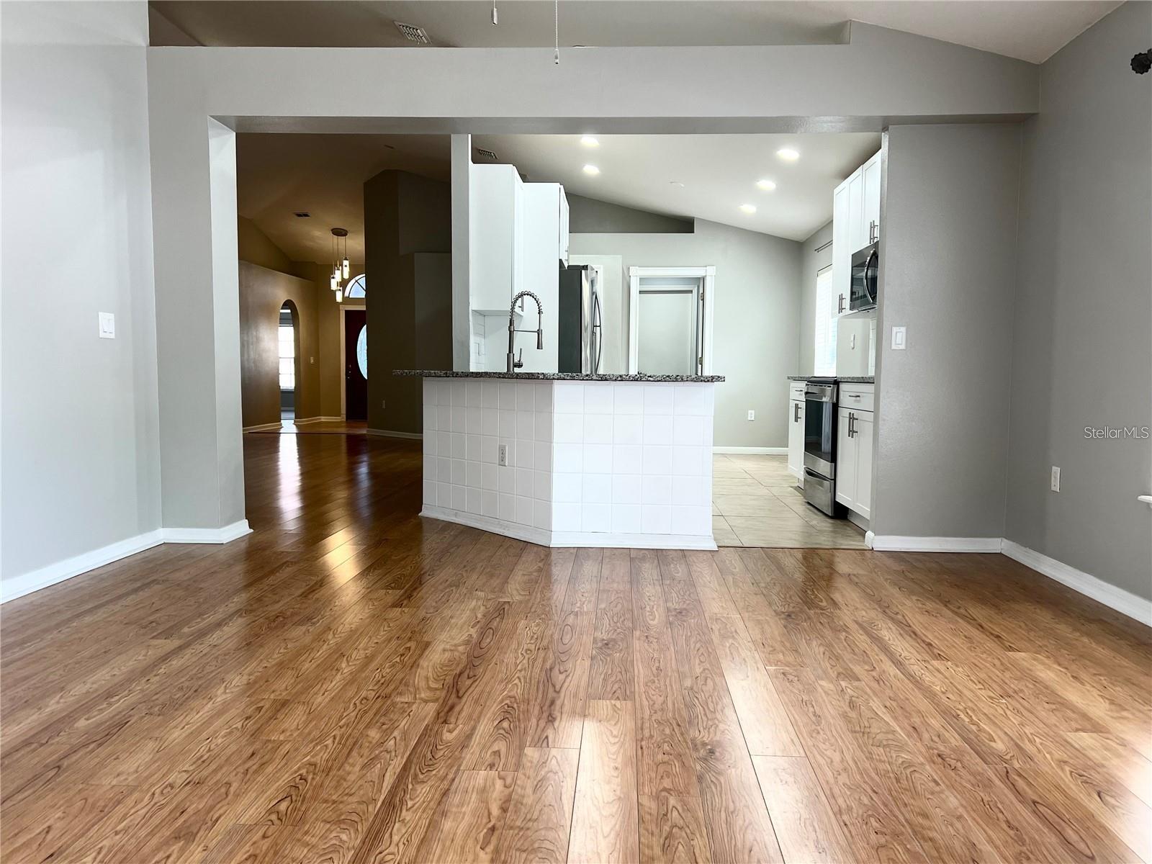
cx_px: 576
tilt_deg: -5.4
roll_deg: +0.0
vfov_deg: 53.1
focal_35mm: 26
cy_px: 432
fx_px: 865
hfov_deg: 67.3
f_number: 1.5
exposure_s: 1/120
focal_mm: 5.7
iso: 80
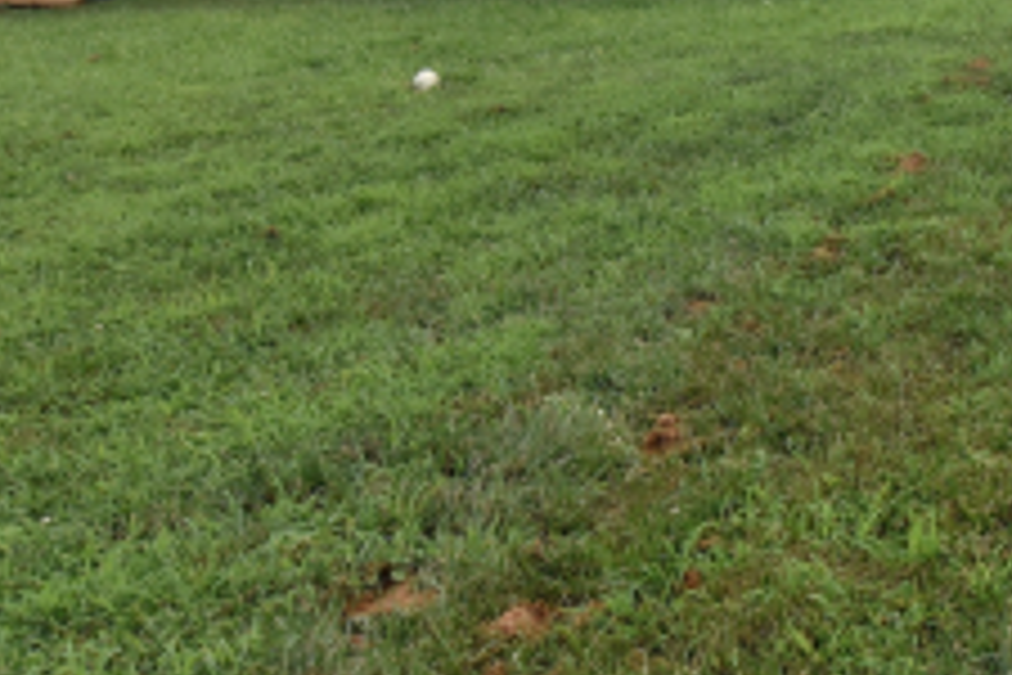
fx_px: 1405
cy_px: -9
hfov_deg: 35.6
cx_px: 1021
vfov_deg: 25.6
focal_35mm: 50
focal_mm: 10
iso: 100
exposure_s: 1/200
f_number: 9
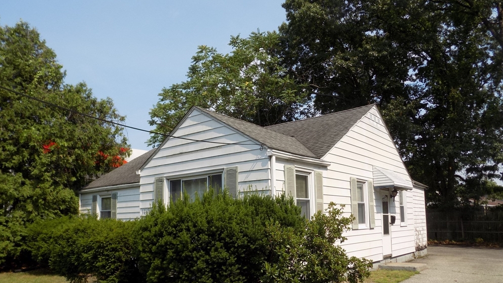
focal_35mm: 27
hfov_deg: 69.9
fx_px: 360
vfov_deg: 42.5
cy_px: 180
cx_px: 251
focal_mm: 4.3
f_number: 3.1
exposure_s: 1/800
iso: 80
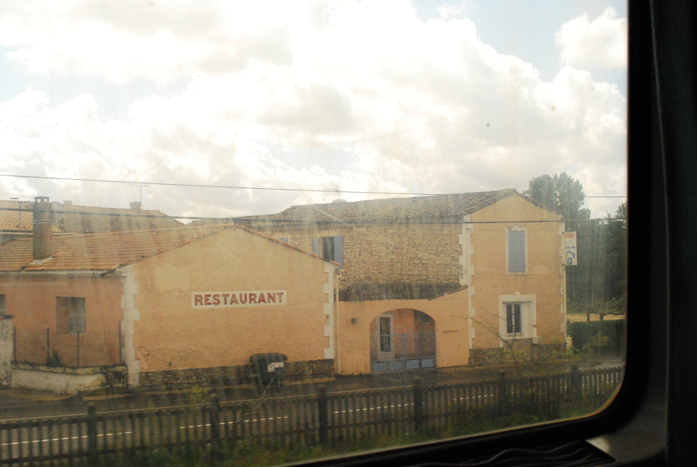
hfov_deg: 53.1
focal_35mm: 36
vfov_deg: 37.0
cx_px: 348
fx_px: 698
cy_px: 234
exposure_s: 1/800
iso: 1600
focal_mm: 24
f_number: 10
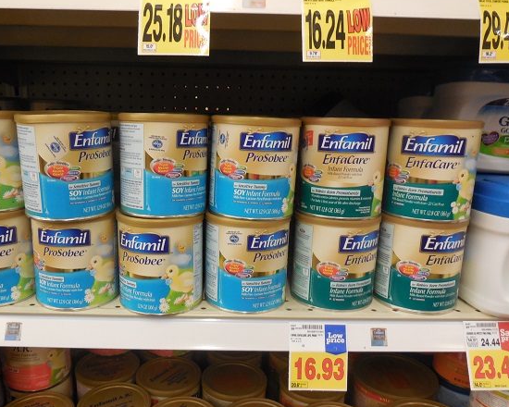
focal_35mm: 29
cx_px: 223
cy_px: 215
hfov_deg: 60.3
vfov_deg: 50.0
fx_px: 437
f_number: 3.1
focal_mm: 4.5
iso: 360
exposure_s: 1/30
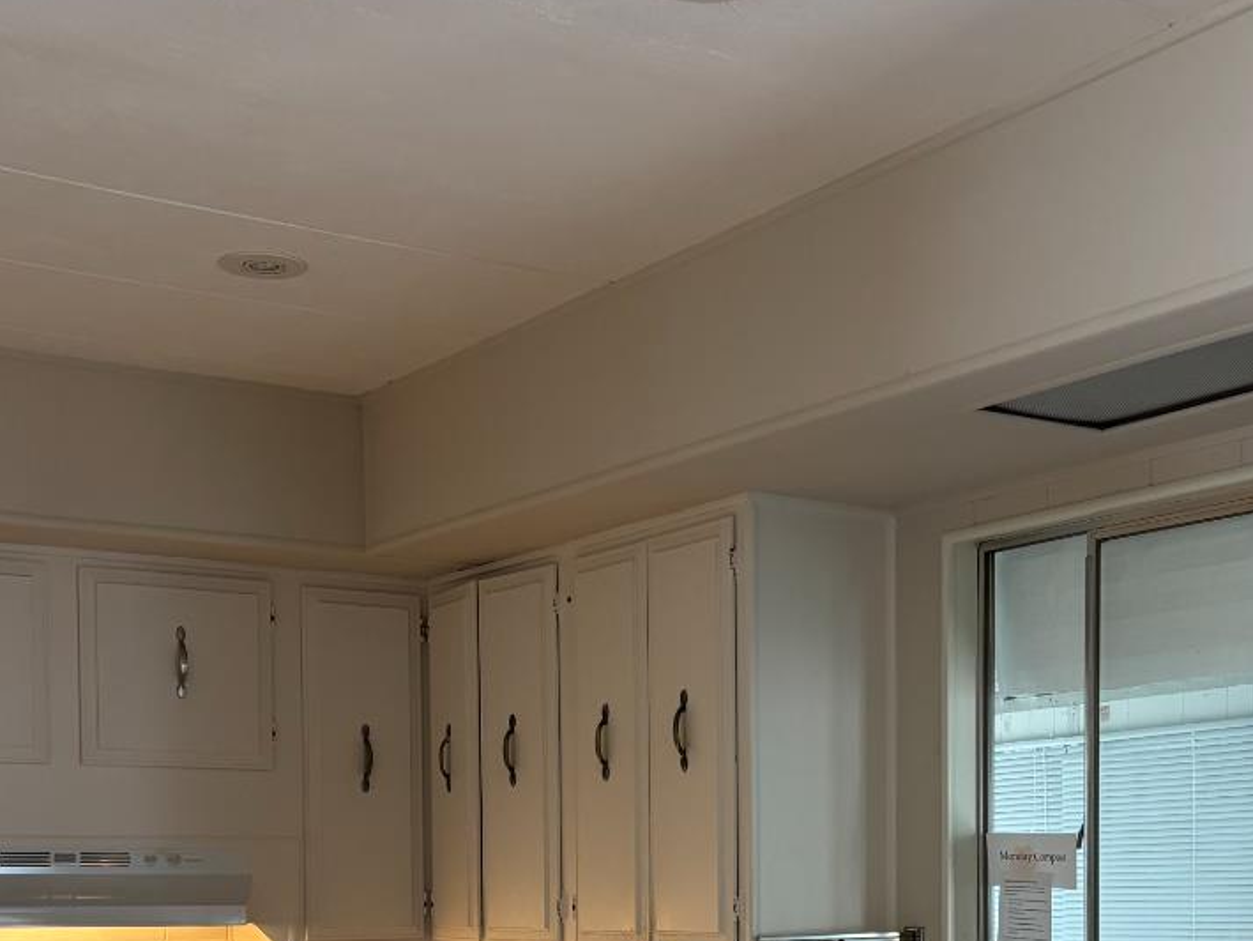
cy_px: 915
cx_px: 730
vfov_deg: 25.4
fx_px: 1991
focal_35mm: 55
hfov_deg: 34.9
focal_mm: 5.96
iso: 200
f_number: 1.6
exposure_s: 1/60
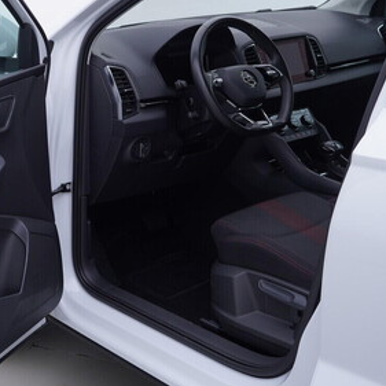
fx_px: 757
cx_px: 58
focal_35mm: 60
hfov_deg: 27.8
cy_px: 152
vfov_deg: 28.5
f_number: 3.5
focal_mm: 24
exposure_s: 1/60
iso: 125
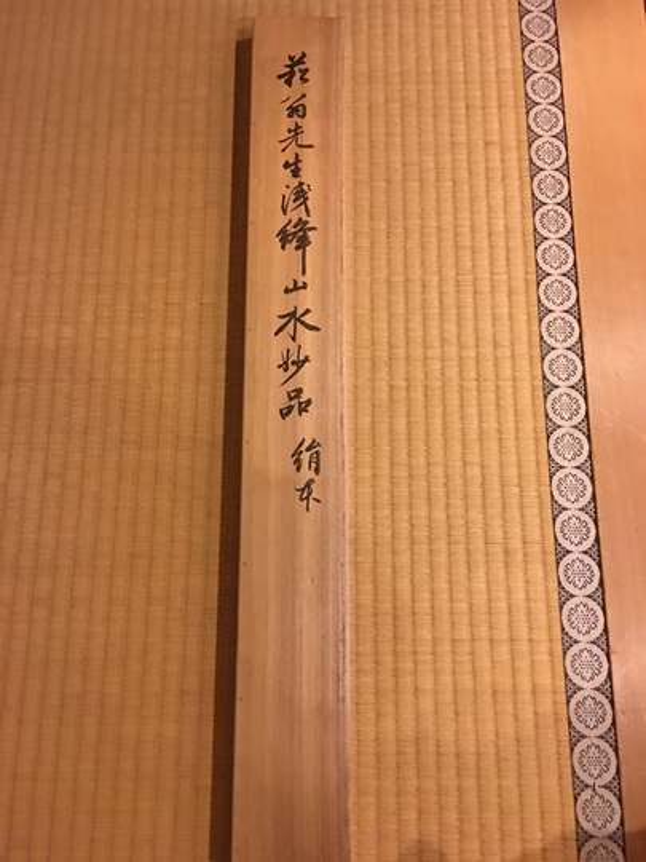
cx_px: 323
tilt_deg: -75.5
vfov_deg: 61.7
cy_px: 431
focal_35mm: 29
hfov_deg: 48.2
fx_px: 722
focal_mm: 4.15
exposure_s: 1/4
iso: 80
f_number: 2.2
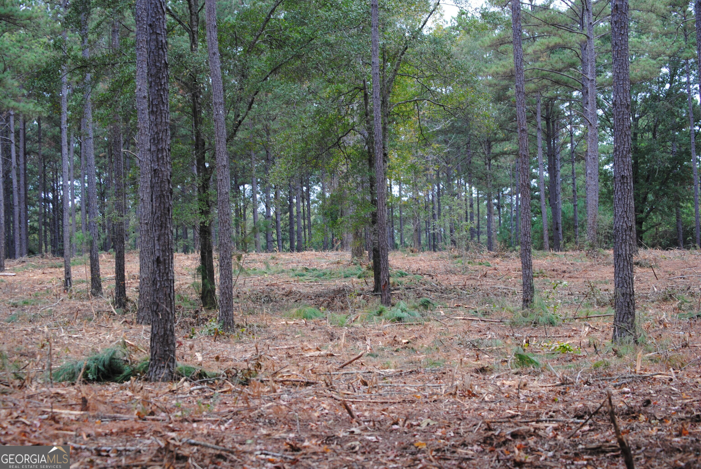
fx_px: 1608
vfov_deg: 16.6
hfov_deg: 24.6
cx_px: 350
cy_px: 234
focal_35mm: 82
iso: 200
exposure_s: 1/100
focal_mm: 55
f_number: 5
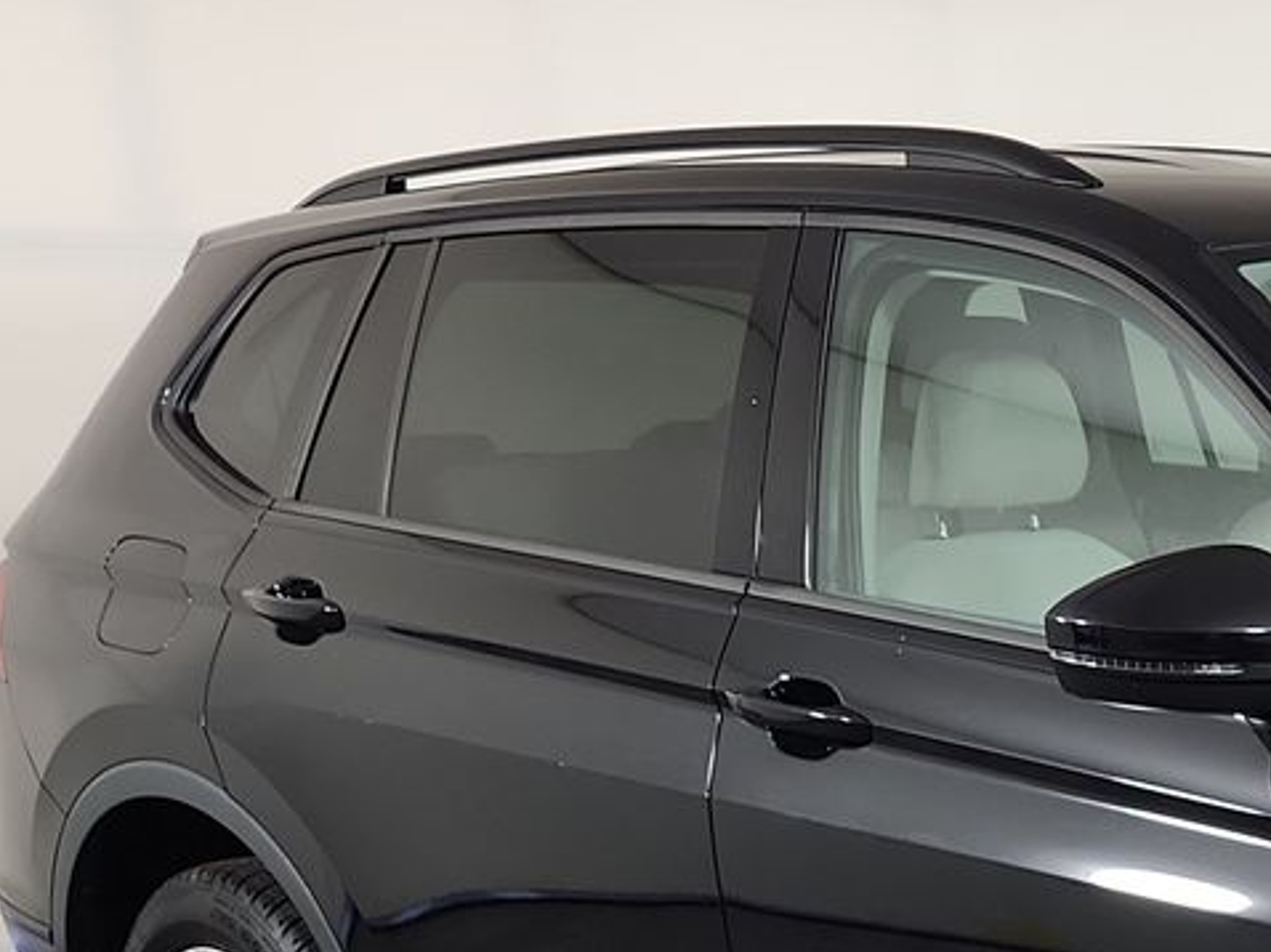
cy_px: 1109
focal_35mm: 77
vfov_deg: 18.2
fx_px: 2826
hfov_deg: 22.7
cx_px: 1635
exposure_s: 1/119
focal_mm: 5.4
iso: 84
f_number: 1.8
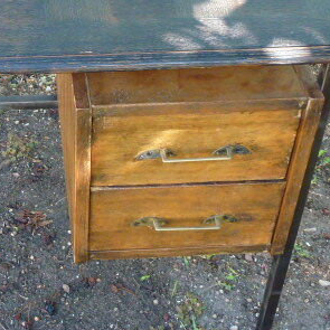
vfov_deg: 23.9
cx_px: 46
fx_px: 766
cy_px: 63
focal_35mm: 71
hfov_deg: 23.8
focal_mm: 6.4
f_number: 3.7
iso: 320
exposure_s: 1/60
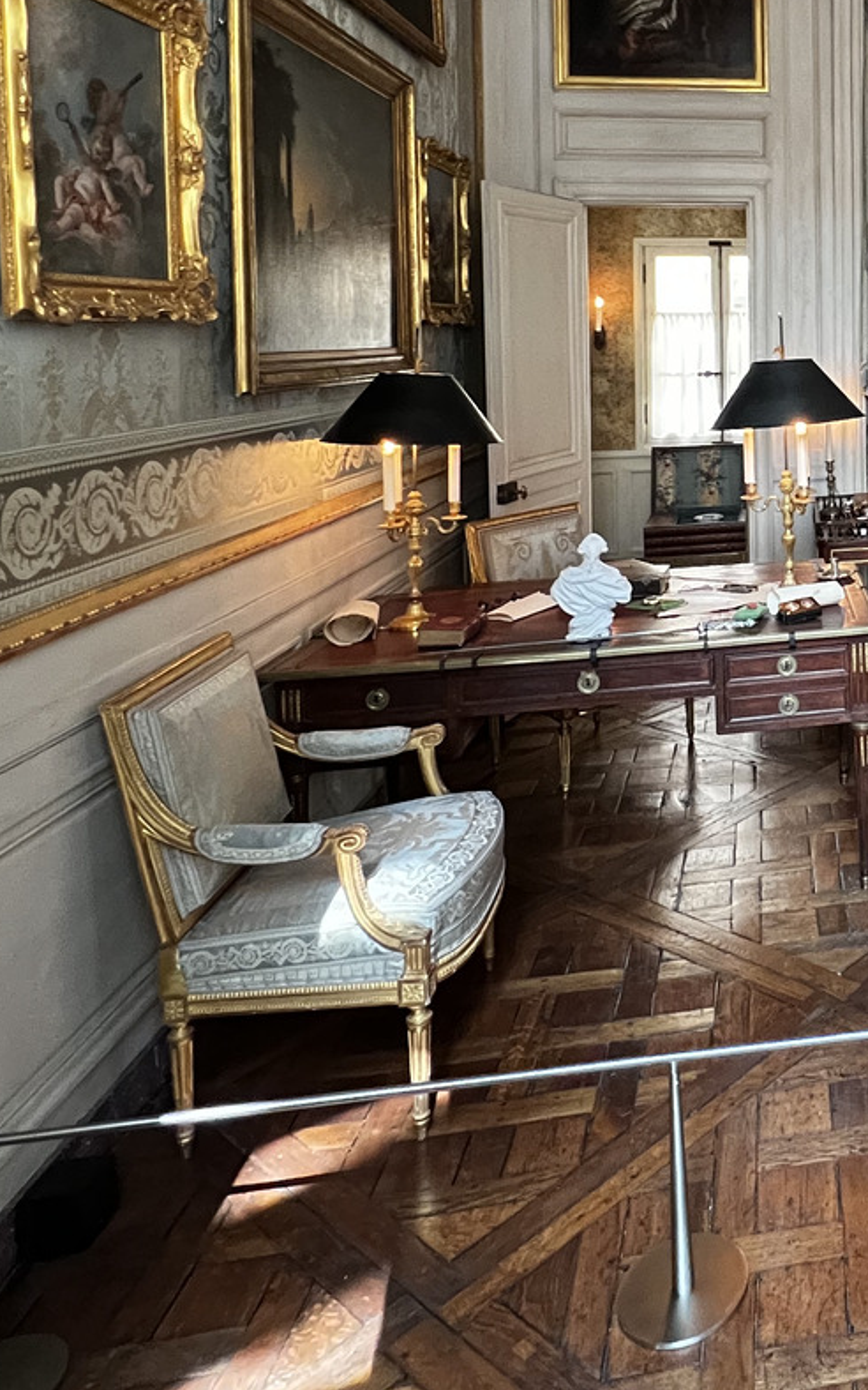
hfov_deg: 36.5
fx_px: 1060
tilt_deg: -0.9
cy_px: 344
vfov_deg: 62.6
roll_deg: +1.0
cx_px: 990
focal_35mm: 28
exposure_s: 1/50
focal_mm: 1.57
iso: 640
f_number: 1.8
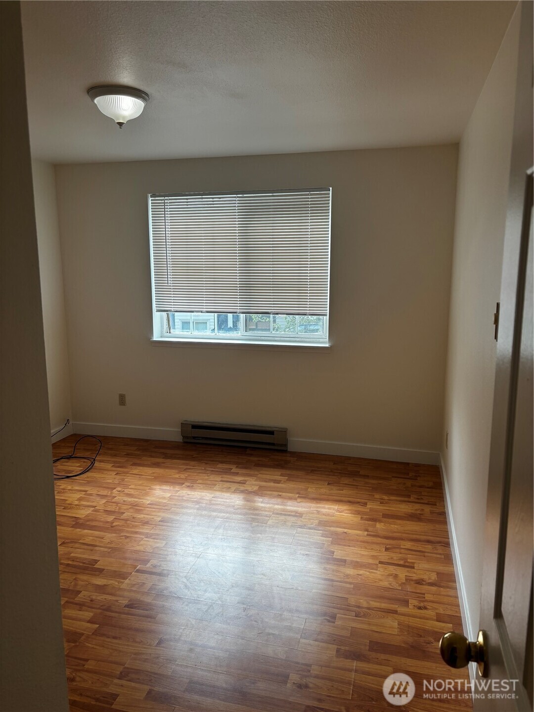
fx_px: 535
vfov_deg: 67.3
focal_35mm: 26
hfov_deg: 53.1
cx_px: 267
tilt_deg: -9.6
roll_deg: -0.5
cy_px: 356
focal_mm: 5.96
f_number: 1.6
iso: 32
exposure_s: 1/138
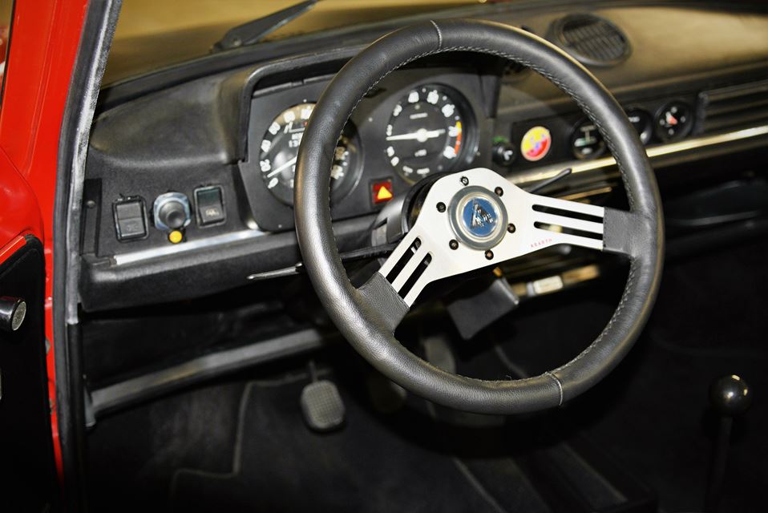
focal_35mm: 46
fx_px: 982
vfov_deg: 29.3
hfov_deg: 42.7
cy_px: 256
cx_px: 384
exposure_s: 1/60
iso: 800
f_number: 4
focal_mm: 46
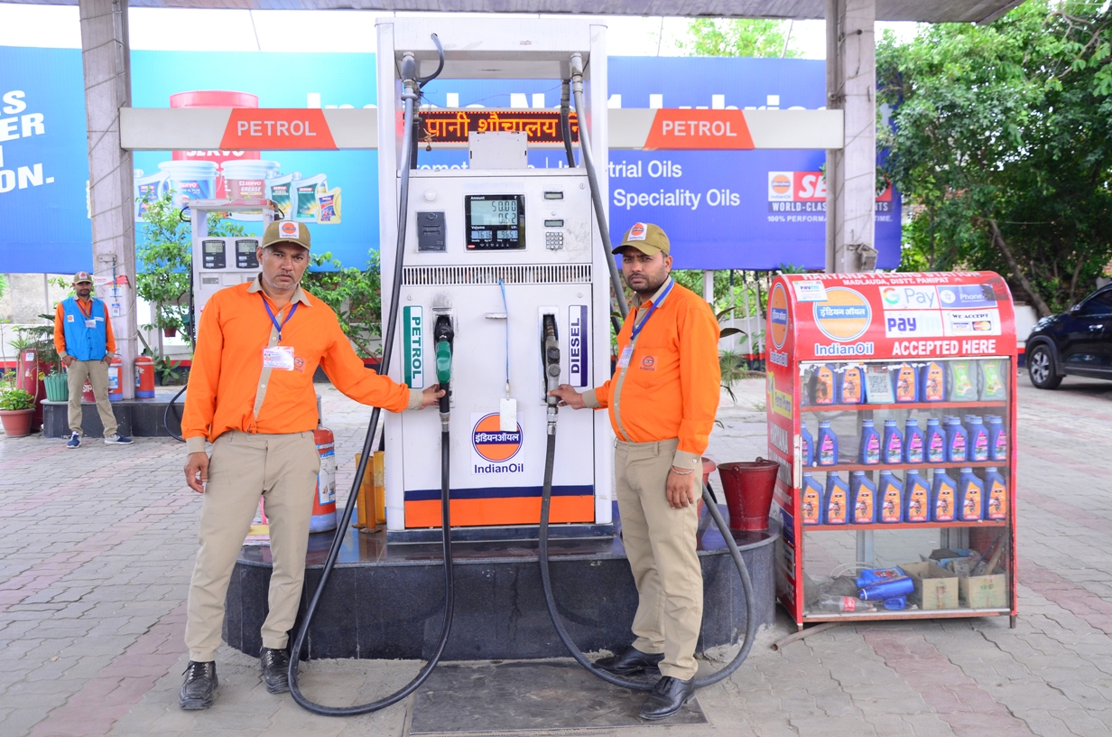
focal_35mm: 33
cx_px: 556
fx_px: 1017
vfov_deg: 39.8
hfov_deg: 57.3
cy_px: 368
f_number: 8
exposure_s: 1/250
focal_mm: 22
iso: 640
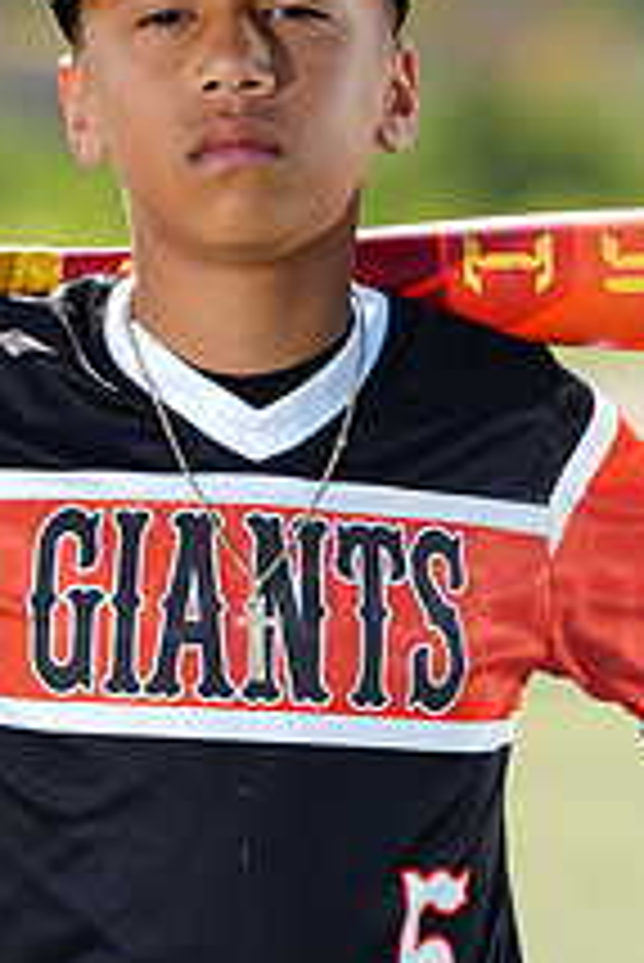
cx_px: 281
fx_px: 14546
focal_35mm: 543
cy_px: 558
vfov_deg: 3.8
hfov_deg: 2.5
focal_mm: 200
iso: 64
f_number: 4.5
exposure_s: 1/250
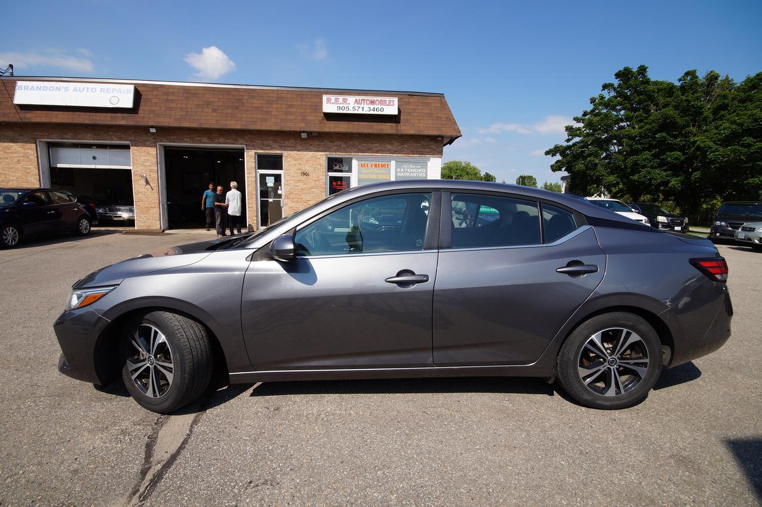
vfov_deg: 72.0
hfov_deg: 95.0
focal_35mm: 16
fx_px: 349
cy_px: 254
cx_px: 381
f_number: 11
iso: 100
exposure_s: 1/160
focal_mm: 11
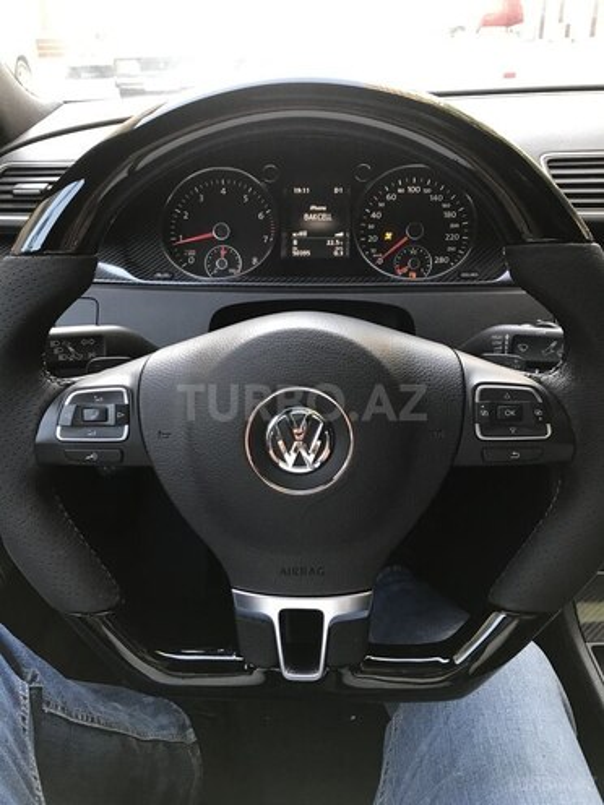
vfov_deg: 63.4
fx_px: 651
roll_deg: +2.2
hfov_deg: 49.7
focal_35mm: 28
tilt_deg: -27.2
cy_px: 402
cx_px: 302
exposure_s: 1/33
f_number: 1.8
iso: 40
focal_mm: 3.99
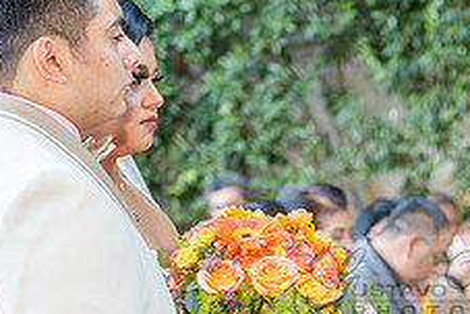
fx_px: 1935
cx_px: 456
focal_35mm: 148
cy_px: 284
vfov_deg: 9.3
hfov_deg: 13.7
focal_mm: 58
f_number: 3.2
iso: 500
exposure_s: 1/160
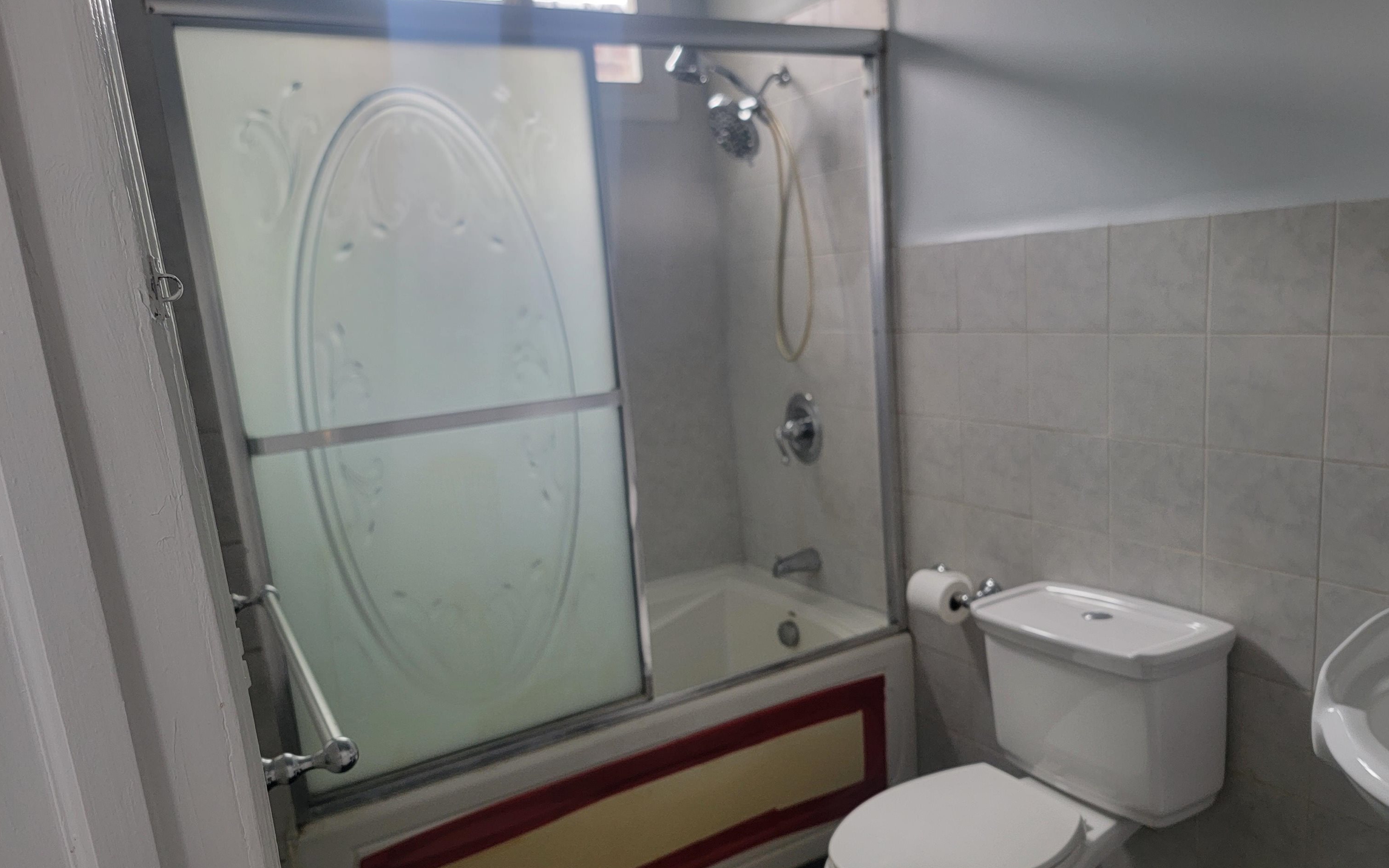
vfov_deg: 47.5
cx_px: 701
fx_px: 984
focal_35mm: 26
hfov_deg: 70.4
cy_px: 493
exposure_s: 1/60
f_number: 1.8
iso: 200
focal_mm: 6.7
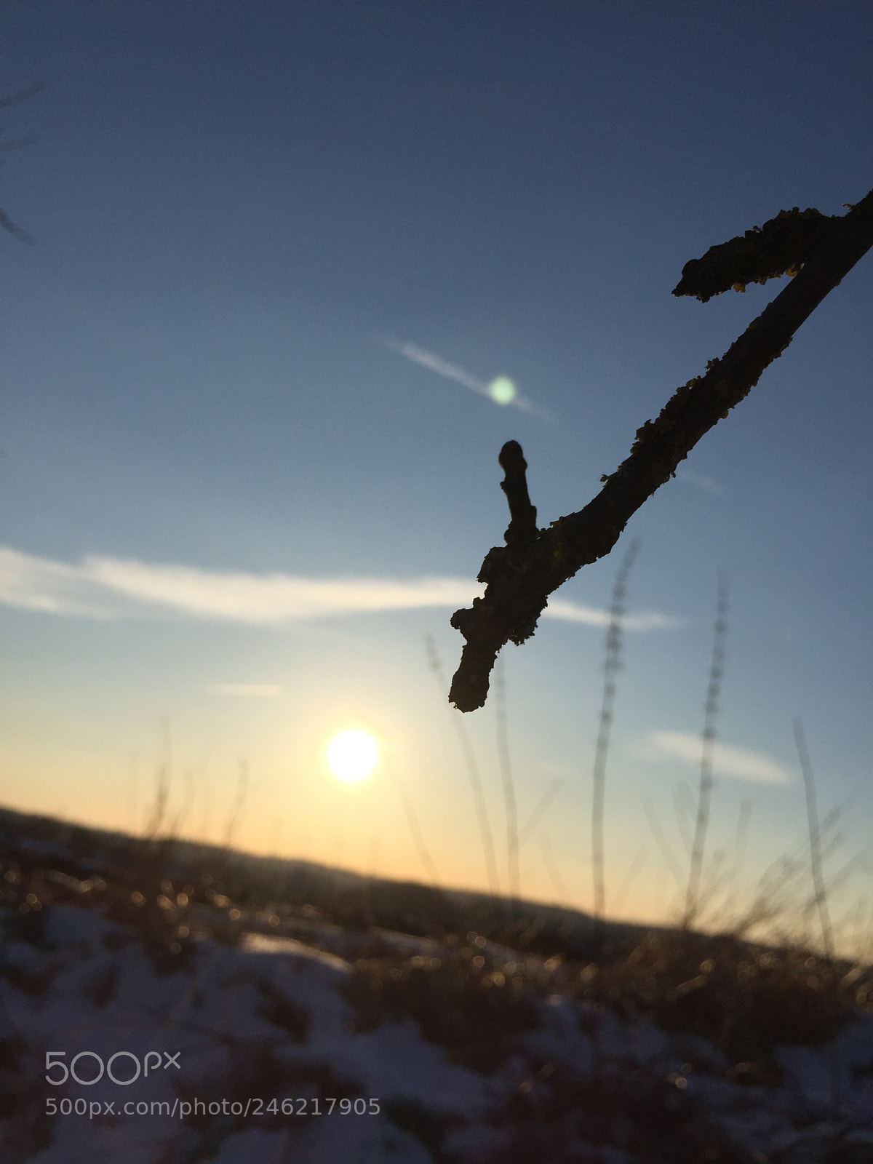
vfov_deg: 61.7
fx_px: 975
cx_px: 436
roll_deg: -10.7
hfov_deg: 48.2
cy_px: 582
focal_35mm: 29
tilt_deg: +16.2
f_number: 2.2
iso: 32
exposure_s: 1/6623
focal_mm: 4.15
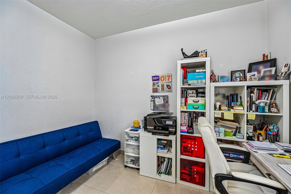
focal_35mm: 14
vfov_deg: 81.2
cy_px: 97
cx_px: 146
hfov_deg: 104.3
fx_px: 113
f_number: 4
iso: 250
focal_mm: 14
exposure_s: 1/13
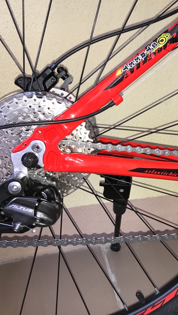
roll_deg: -1.4
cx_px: 158
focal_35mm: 41
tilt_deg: -17.9
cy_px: 159
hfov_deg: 28.0
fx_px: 344
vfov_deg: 49.4
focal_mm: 3.99
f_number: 1.8
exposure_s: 1/35
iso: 20
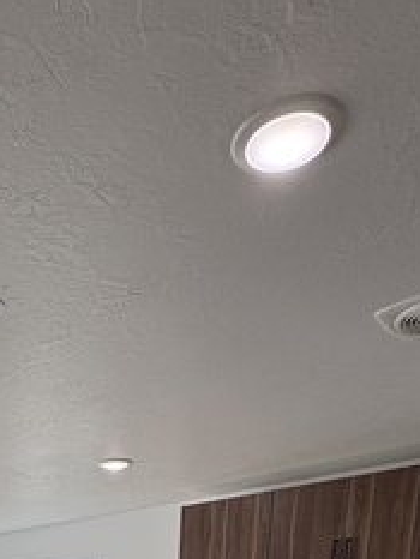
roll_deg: +1.6
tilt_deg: -14.5
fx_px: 647
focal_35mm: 40
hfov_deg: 33.9
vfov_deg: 30.8
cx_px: 36
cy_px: 795
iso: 64
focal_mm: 2.22
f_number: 2.2
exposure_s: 1/266
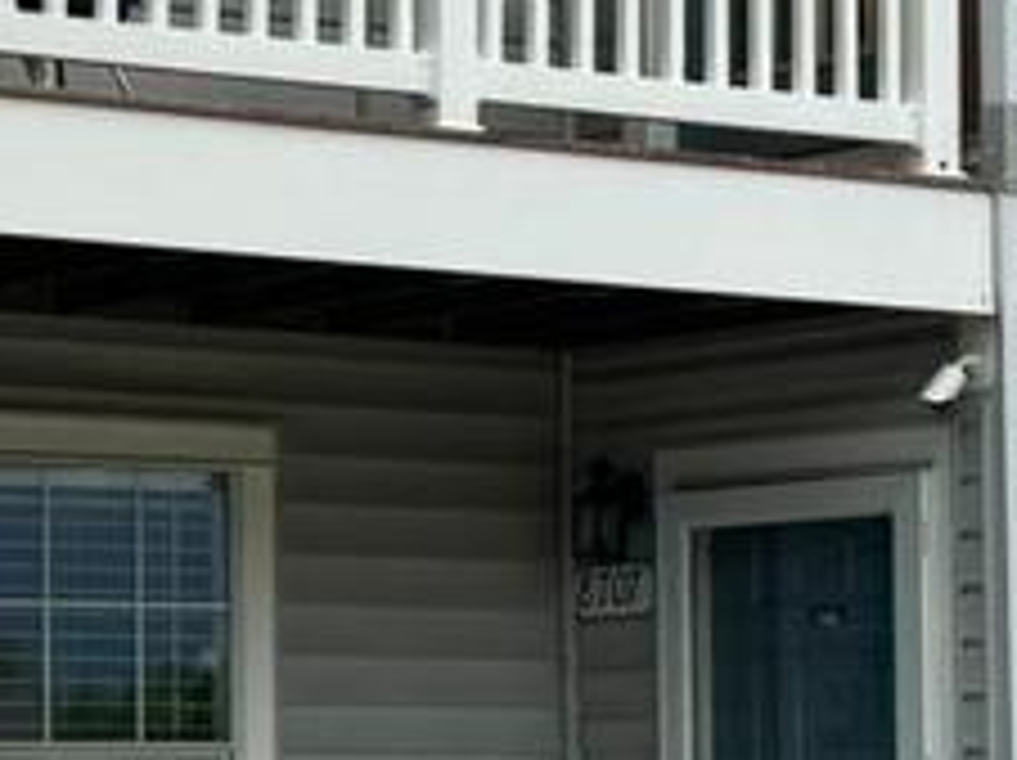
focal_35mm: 153
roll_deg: +0.4
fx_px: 4490
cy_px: 504
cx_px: -148
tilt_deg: +3.2
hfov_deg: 12.7
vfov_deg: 9.7
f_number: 1.78
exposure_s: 1/1261
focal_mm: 6.76
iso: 80
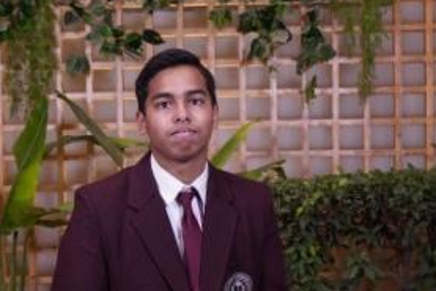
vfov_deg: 19.9
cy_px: 207
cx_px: 186
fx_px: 824
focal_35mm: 68
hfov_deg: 29.6
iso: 500
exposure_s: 1/125
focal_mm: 28
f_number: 5
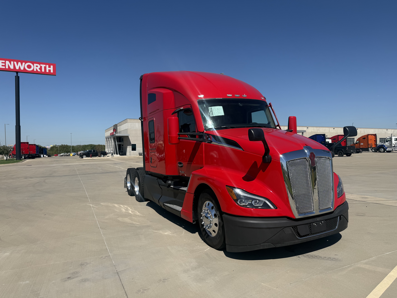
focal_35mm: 24
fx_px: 275
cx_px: 198
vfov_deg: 56.8
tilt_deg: +1.2
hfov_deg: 71.6
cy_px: 149
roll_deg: +0.4
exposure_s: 1/6711
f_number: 1.78
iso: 80
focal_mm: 6.76
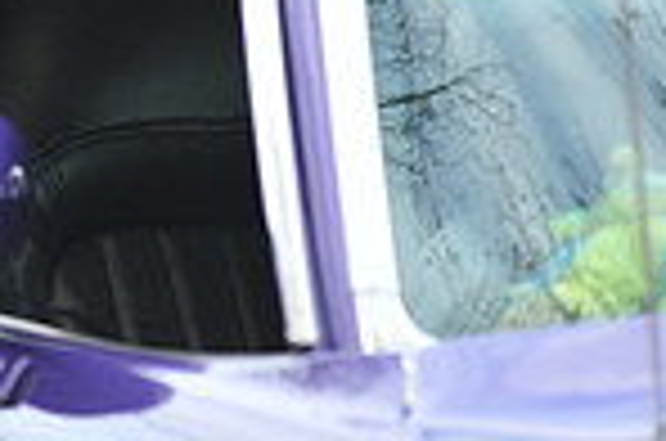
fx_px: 14510
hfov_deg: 2.6
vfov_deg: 1.7
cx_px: -500
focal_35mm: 786
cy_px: -130
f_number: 6.3
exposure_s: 1/80
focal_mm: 200
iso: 250
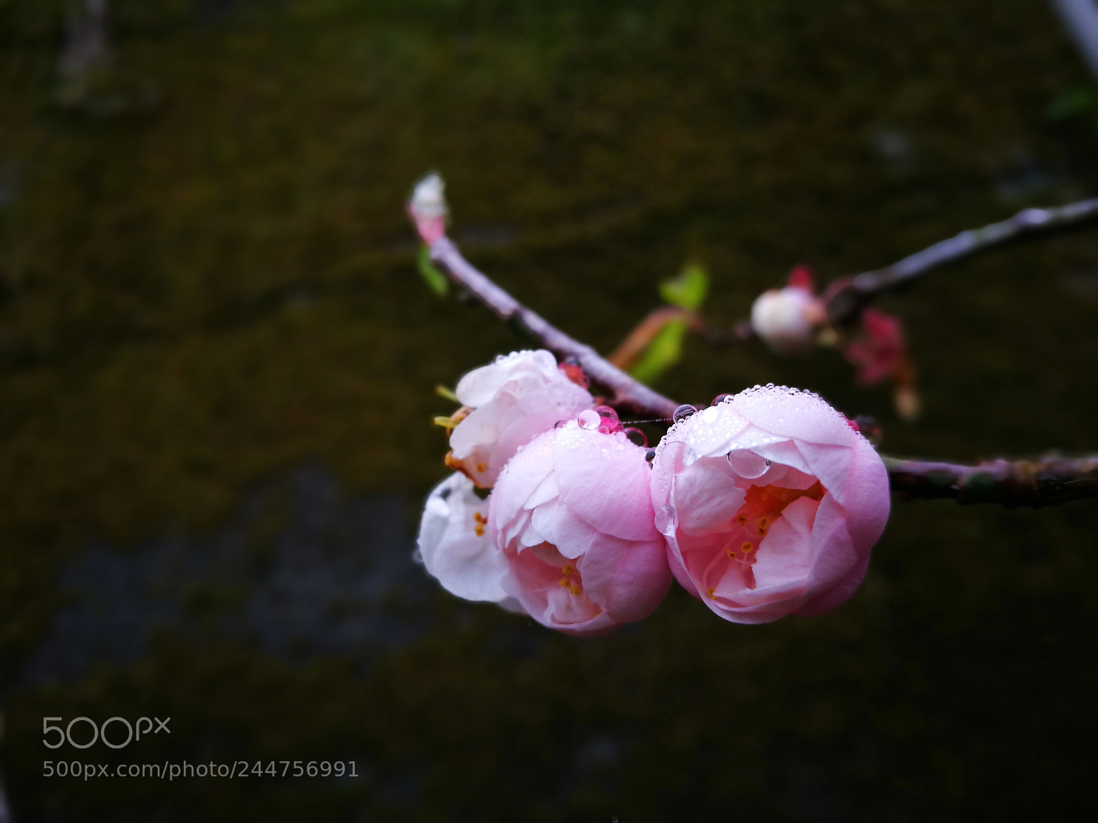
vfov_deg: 51.4
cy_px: 412
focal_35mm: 27
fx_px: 856
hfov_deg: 65.3
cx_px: 549
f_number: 0.95
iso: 64
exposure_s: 1/120
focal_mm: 4.5
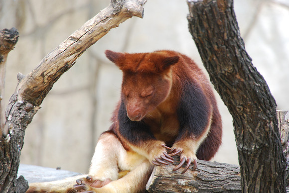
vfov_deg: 3.8
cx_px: 144
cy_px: 96
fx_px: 2893
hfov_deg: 5.7
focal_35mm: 360
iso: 400
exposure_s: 1/60
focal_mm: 240
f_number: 6.3
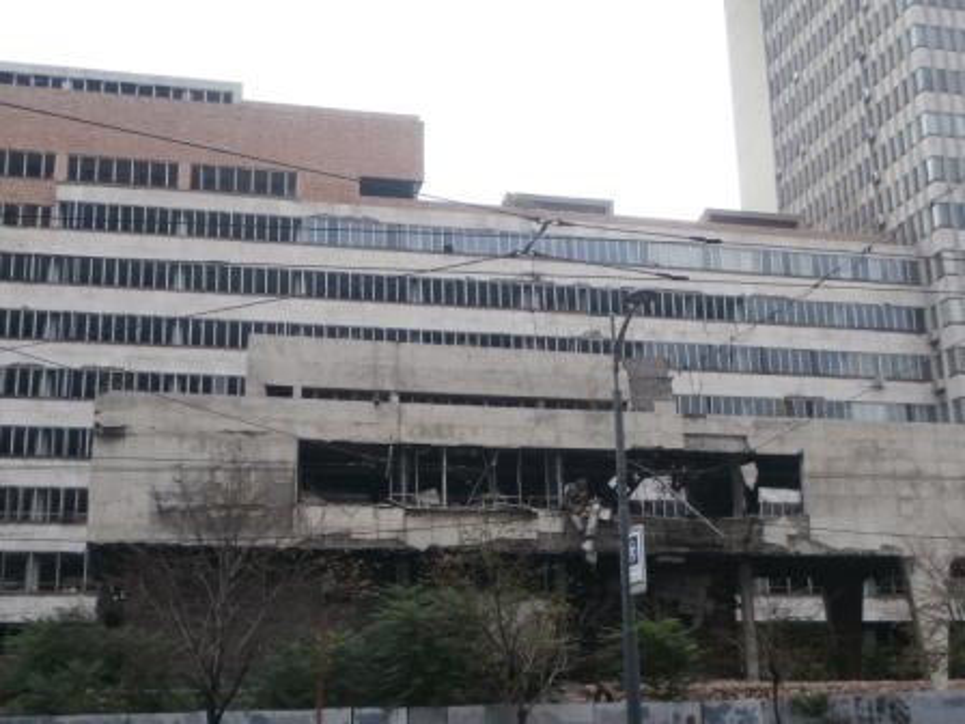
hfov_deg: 40.4
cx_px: 482
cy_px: 362
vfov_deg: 30.9
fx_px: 1310
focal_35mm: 47
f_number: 4.2
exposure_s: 1/160
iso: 100
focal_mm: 8.29
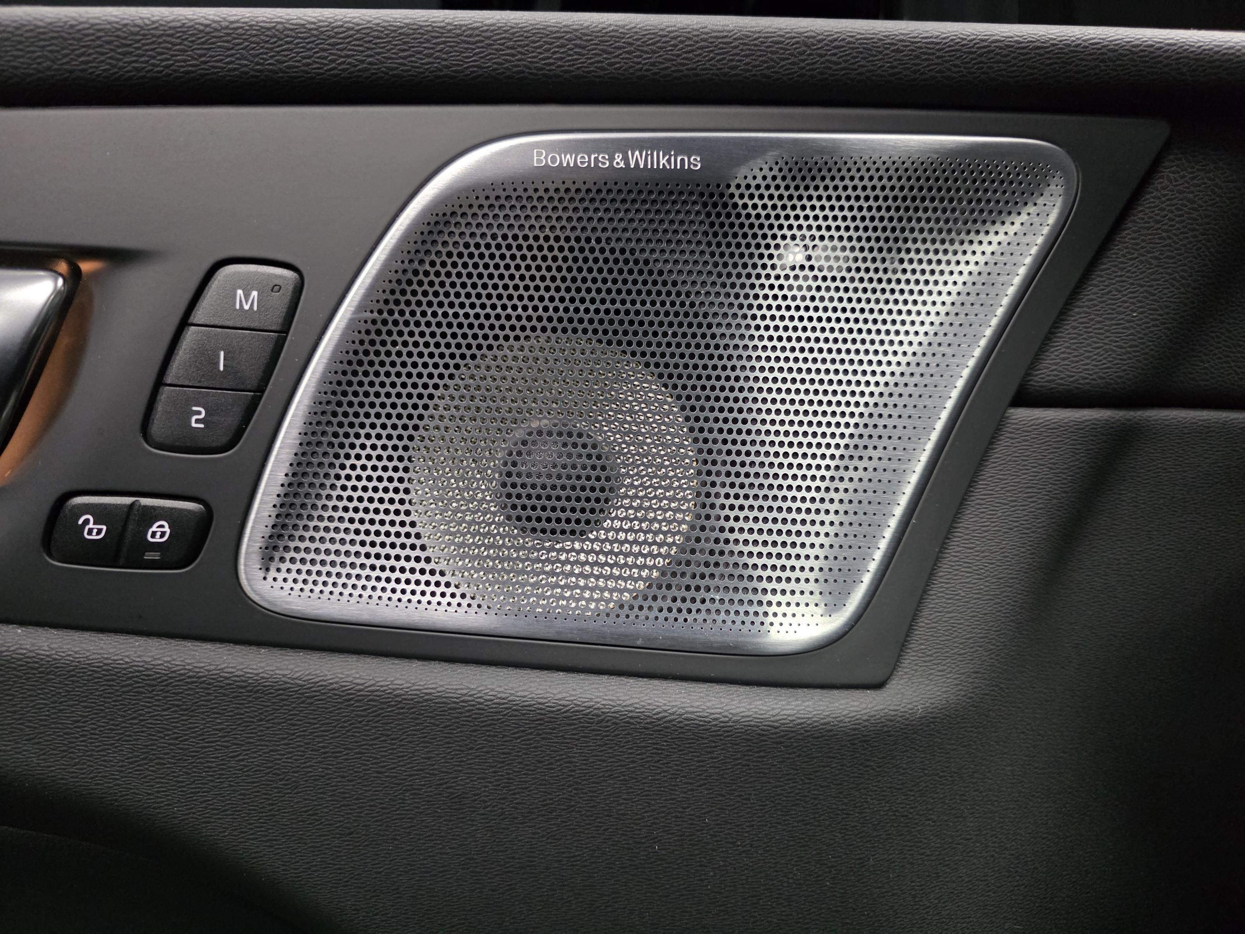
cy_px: 467
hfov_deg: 73.9
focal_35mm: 23
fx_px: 827
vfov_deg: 58.9
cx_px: 622
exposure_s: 1/100
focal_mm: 6.3
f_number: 1.7
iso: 1250
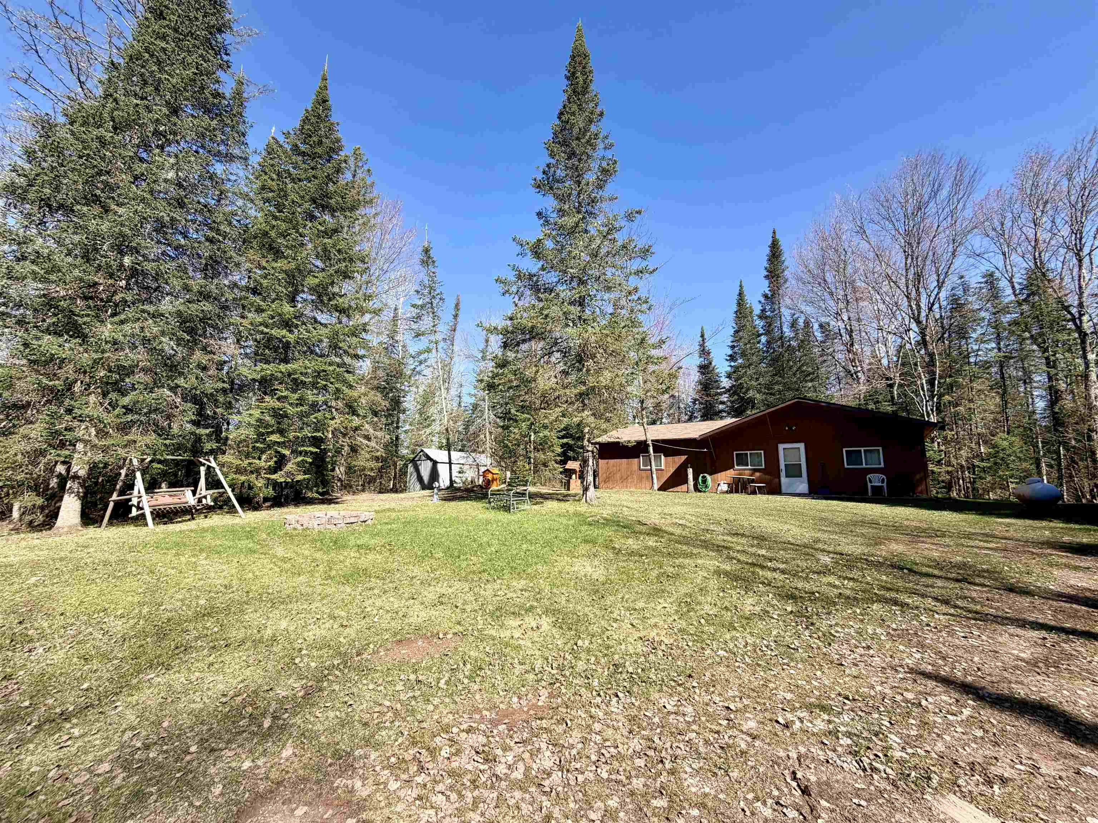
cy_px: 412
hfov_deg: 102.1
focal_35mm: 14
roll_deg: -0.7
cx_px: 549
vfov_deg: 85.7
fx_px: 444
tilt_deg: +8.3
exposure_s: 1/742
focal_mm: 2.22
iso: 40
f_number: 2.2
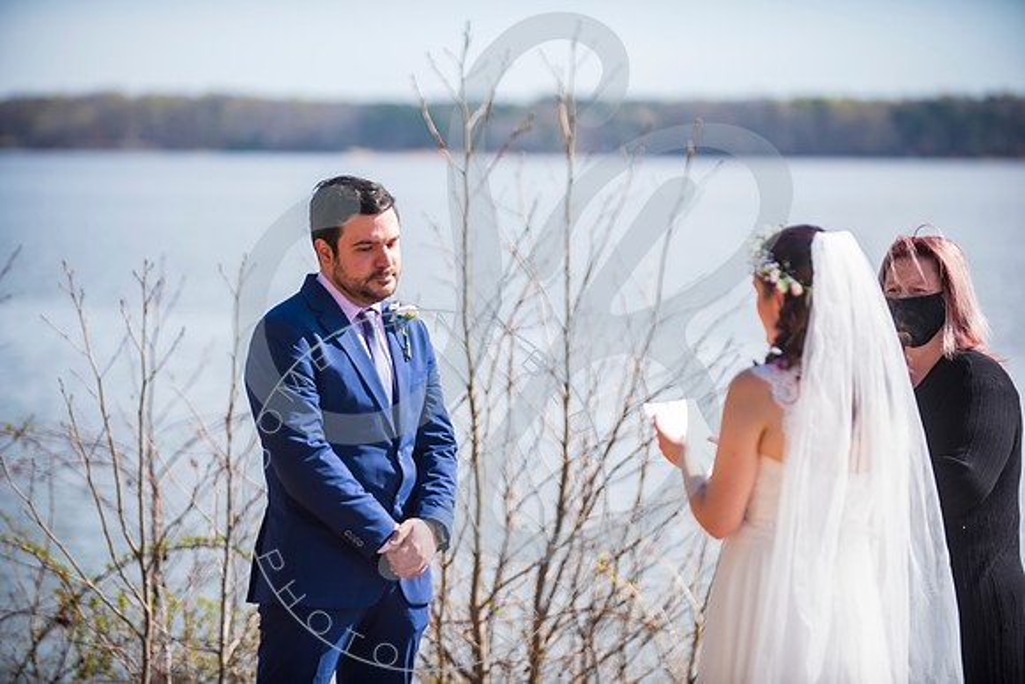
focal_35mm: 140
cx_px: 512
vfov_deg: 9.8
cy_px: 342
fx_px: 3987
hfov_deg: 14.7
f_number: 2.8
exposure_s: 1/800
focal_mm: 140
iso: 100
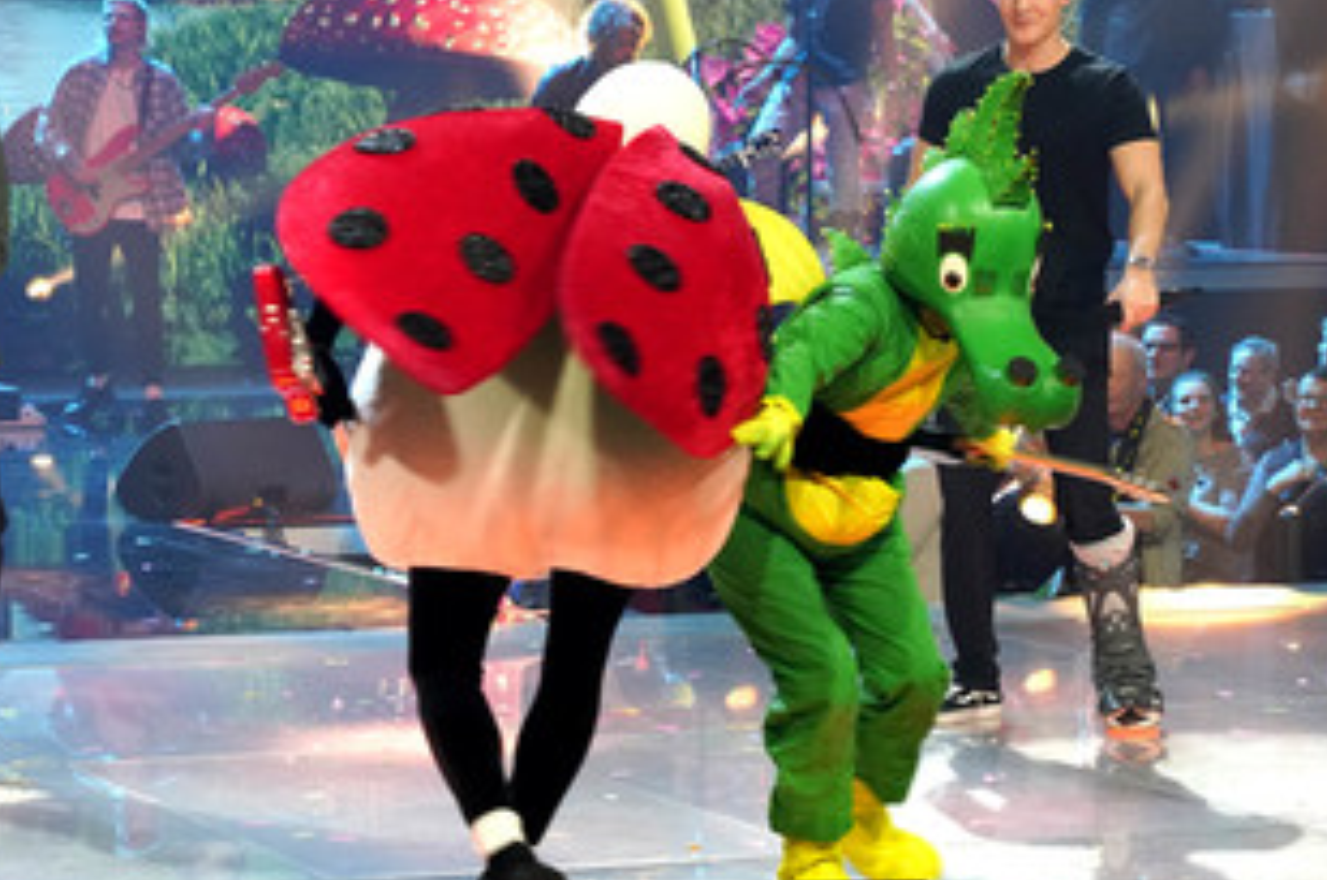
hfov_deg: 17.9
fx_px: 4196
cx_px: 492
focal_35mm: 114
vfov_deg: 12.0
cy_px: 386
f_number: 5.6
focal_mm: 78
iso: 3200
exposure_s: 1/160
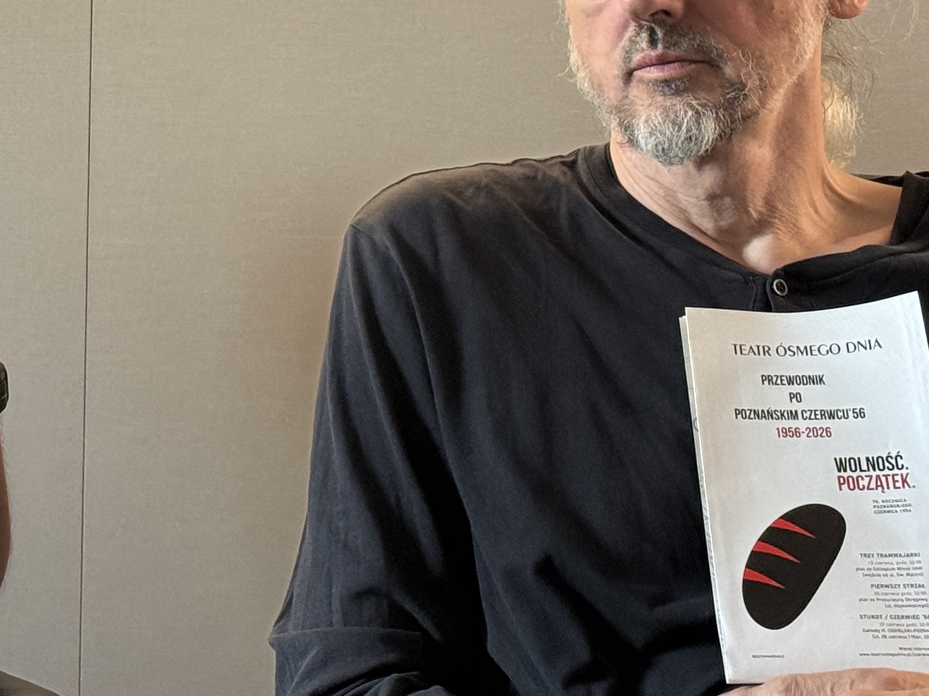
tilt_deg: -0.1
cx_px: 164
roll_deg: -0.8
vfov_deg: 12.4
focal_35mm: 118
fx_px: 3167
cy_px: 28
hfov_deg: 16.5
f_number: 1.78
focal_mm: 6.76
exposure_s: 1/57
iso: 250
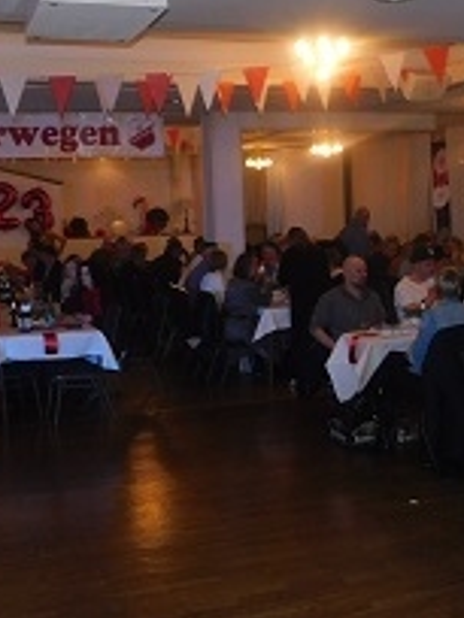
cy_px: 221
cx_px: 314
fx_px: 929
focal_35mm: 52
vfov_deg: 36.5
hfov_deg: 27.8
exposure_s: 1/30
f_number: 3
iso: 200
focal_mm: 4
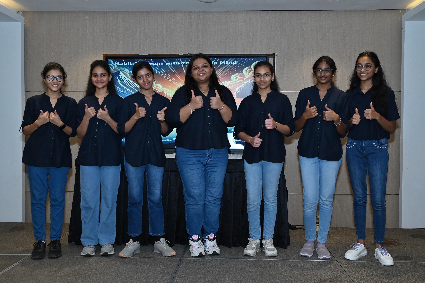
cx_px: 212
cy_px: 142
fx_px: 413
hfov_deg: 54.5
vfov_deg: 37.8
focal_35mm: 35
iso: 1000
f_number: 6.3
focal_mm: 35
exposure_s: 1/200
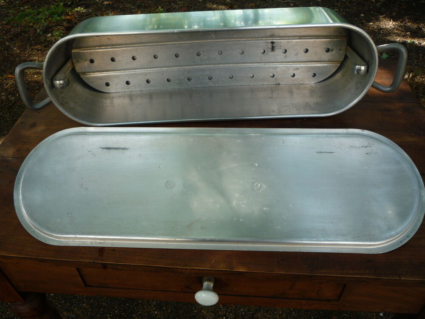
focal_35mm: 30
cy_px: 160
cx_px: 212
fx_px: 368
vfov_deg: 46.8
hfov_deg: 60.0
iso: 100
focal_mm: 5.2
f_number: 3.3
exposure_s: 1/100
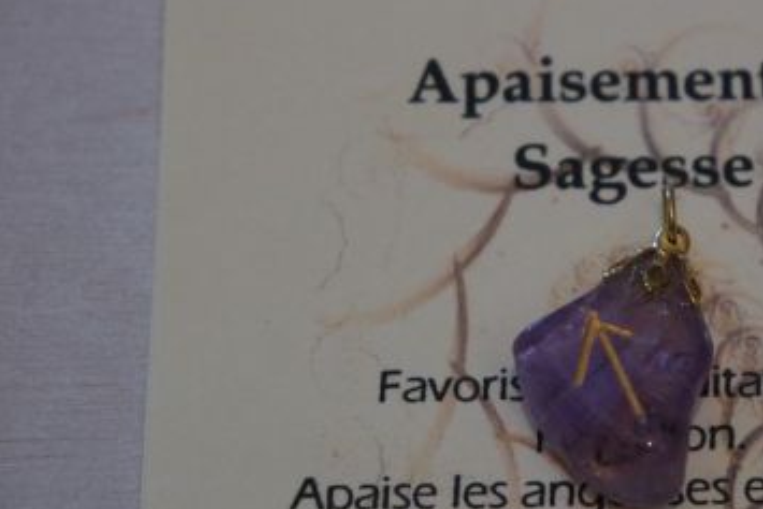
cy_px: 251
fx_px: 2756
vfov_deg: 10.6
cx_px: 625
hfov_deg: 15.6
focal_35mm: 130
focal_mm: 50
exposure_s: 1/60
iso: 3200
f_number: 5.6
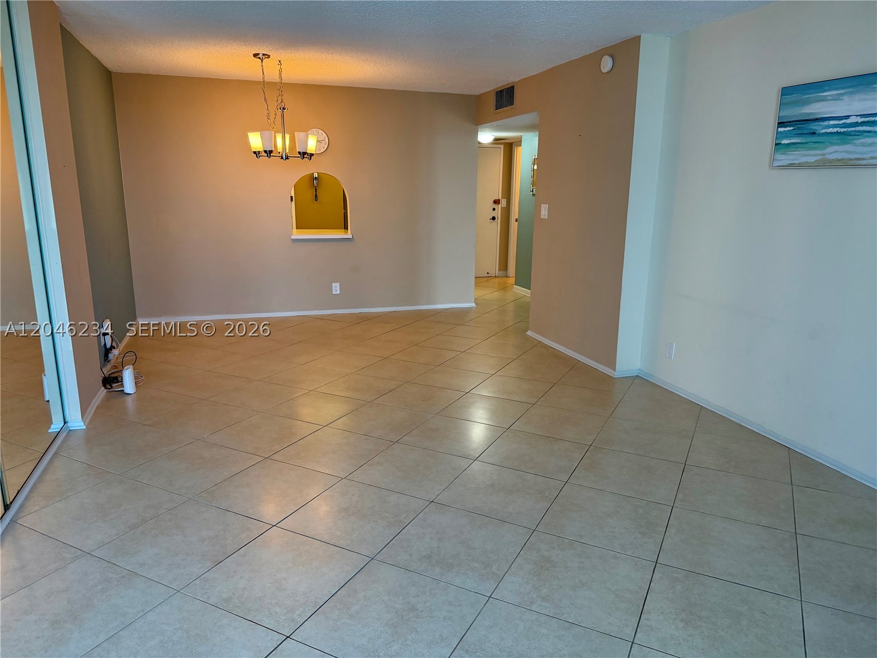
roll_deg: -0.9
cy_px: 329
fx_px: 608
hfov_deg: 71.6
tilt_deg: -14.3
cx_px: 438
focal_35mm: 24
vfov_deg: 56.8
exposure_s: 1/123
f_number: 1.78
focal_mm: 6.76
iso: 200
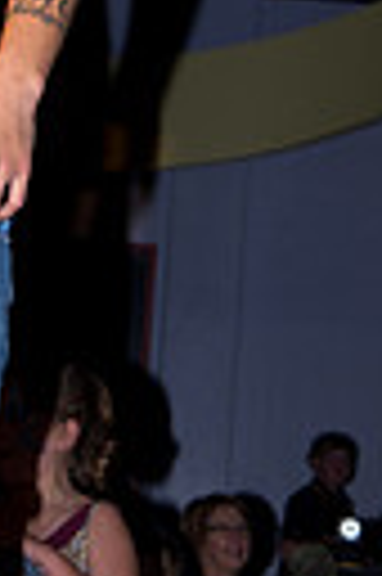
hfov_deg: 9.6
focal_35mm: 137
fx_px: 2186
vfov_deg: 14.7
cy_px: -40
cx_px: -267
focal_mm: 25.63
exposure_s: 1/180
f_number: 2.8
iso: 200
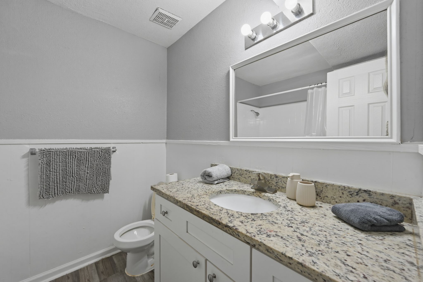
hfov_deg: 104.3
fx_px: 164
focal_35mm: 14
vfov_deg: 81.2
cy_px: 141
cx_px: 212
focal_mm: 14
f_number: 8
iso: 400
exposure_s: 1/25
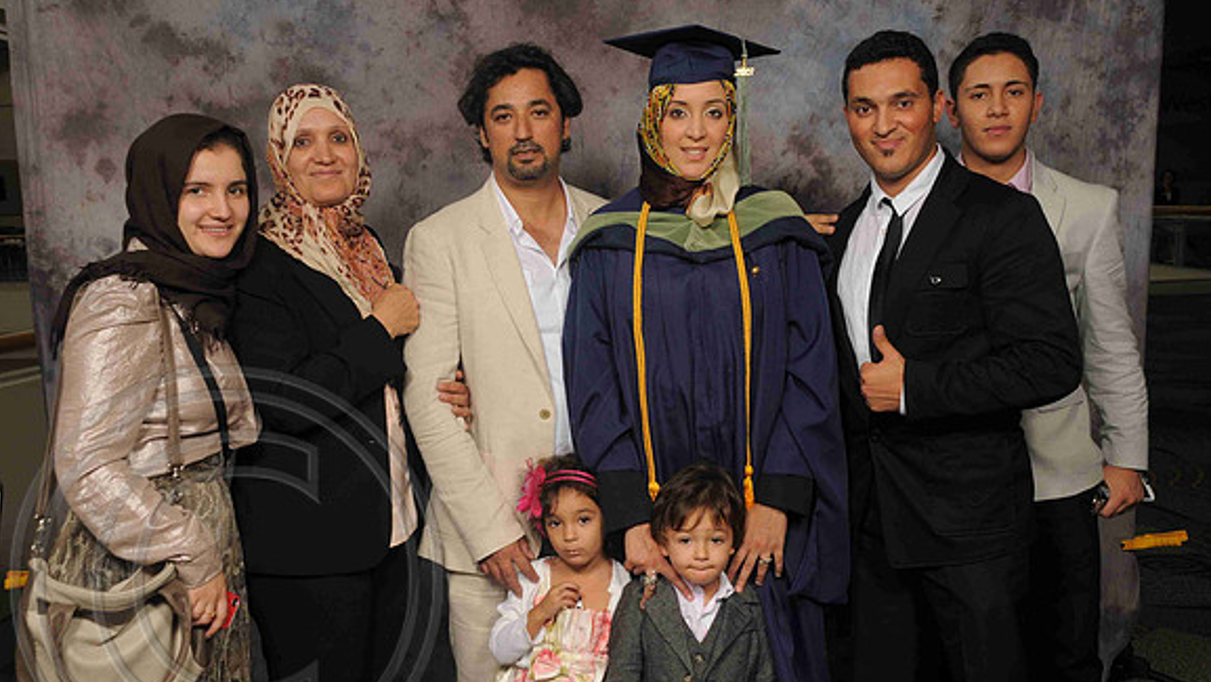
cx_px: 607
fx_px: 1317
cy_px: 372
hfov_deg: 49.4
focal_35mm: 41
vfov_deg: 29.0
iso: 250
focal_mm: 26
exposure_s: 1/125
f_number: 5.6
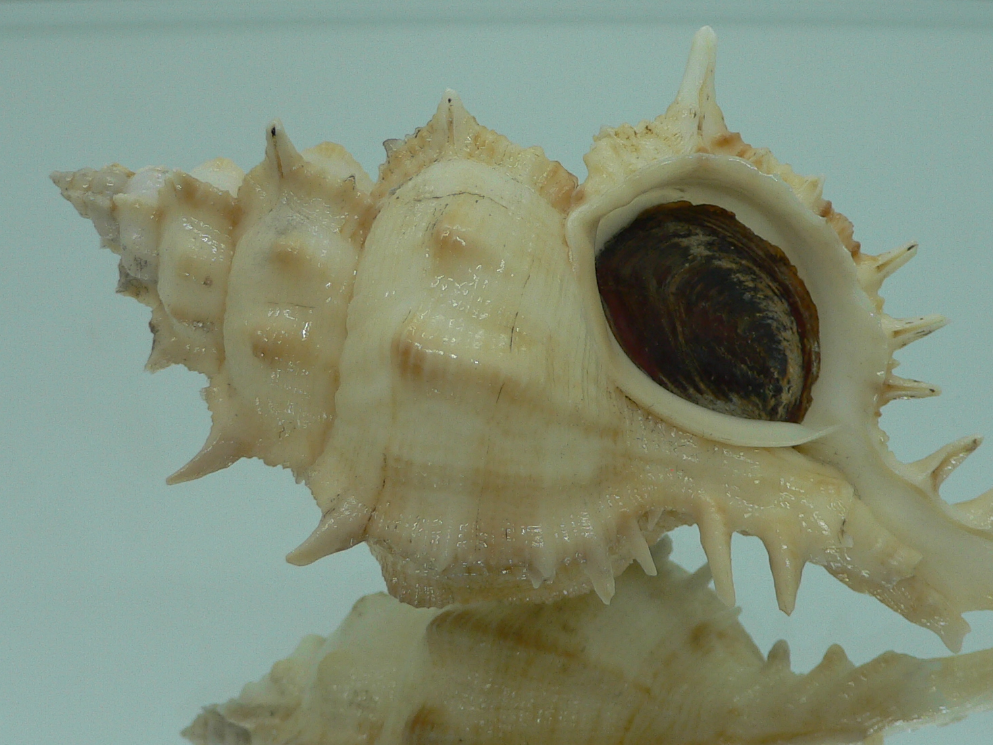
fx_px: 1377
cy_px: 369
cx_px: 596
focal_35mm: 48
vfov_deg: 30.3
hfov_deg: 39.5
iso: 80
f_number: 2.8
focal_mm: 4.6
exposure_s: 1/60
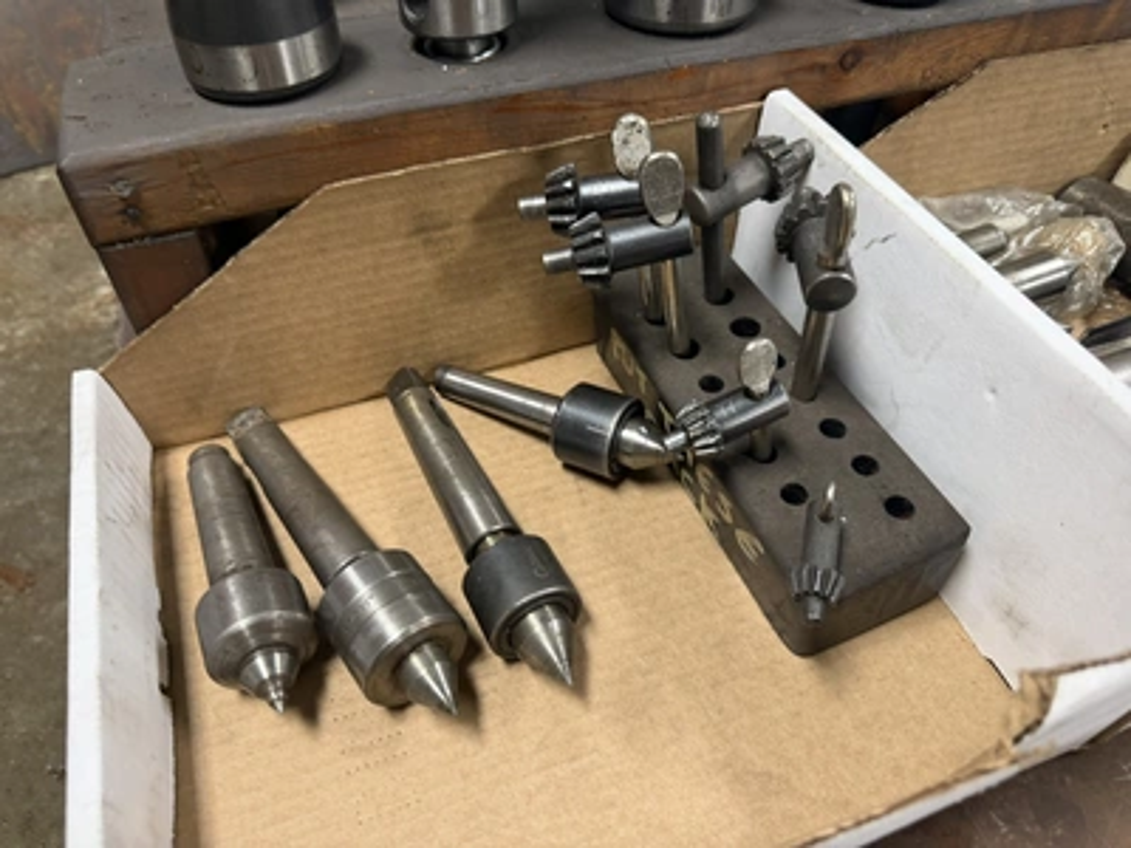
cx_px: 566
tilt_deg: -47.9
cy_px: 424
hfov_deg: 71.6
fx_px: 784
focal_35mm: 24
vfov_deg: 56.8
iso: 160
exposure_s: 1/60
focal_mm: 6.76
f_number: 1.78
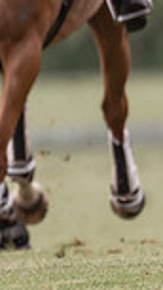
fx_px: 21995
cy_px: 15
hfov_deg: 0.4
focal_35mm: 2861
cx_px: -549
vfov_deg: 0.8
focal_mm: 500
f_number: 4
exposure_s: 1/1250
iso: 400
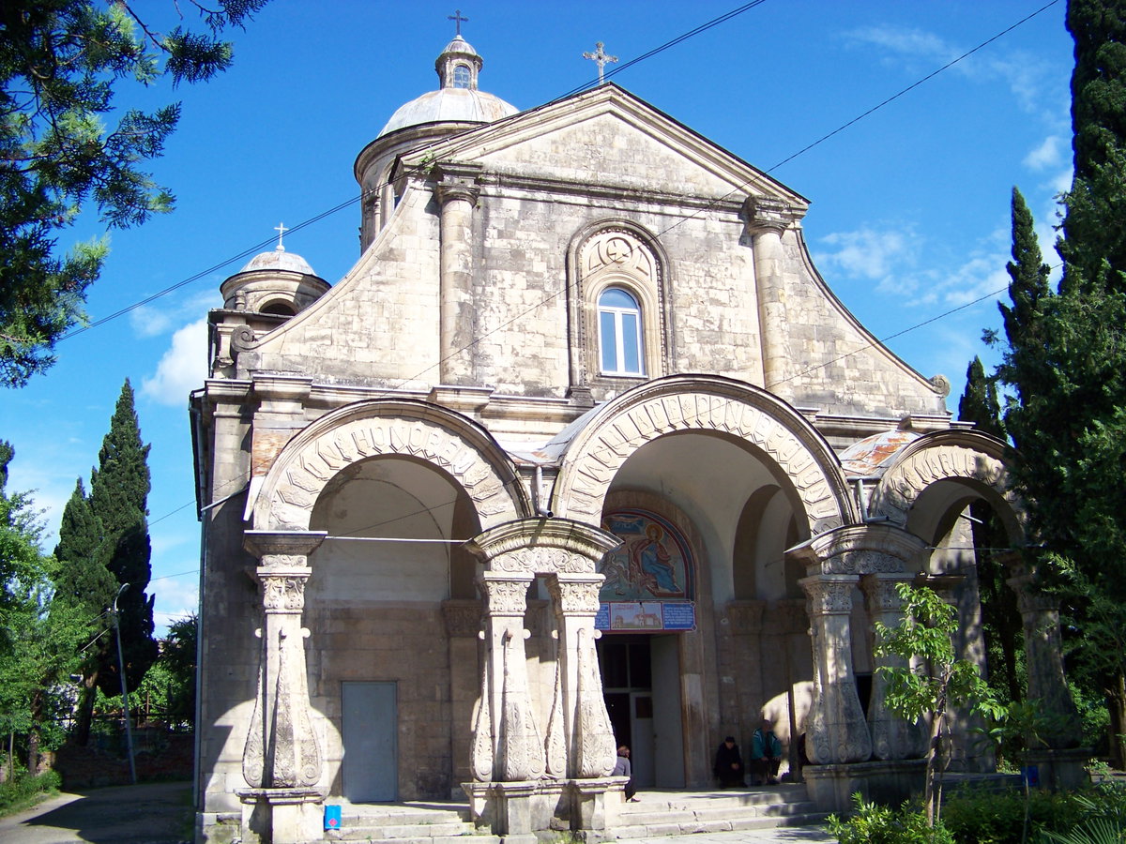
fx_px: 1171
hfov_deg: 51.4
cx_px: 563
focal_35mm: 36
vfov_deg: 39.7
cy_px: 422
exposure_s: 1/800
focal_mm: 5.85
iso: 64
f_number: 2.8
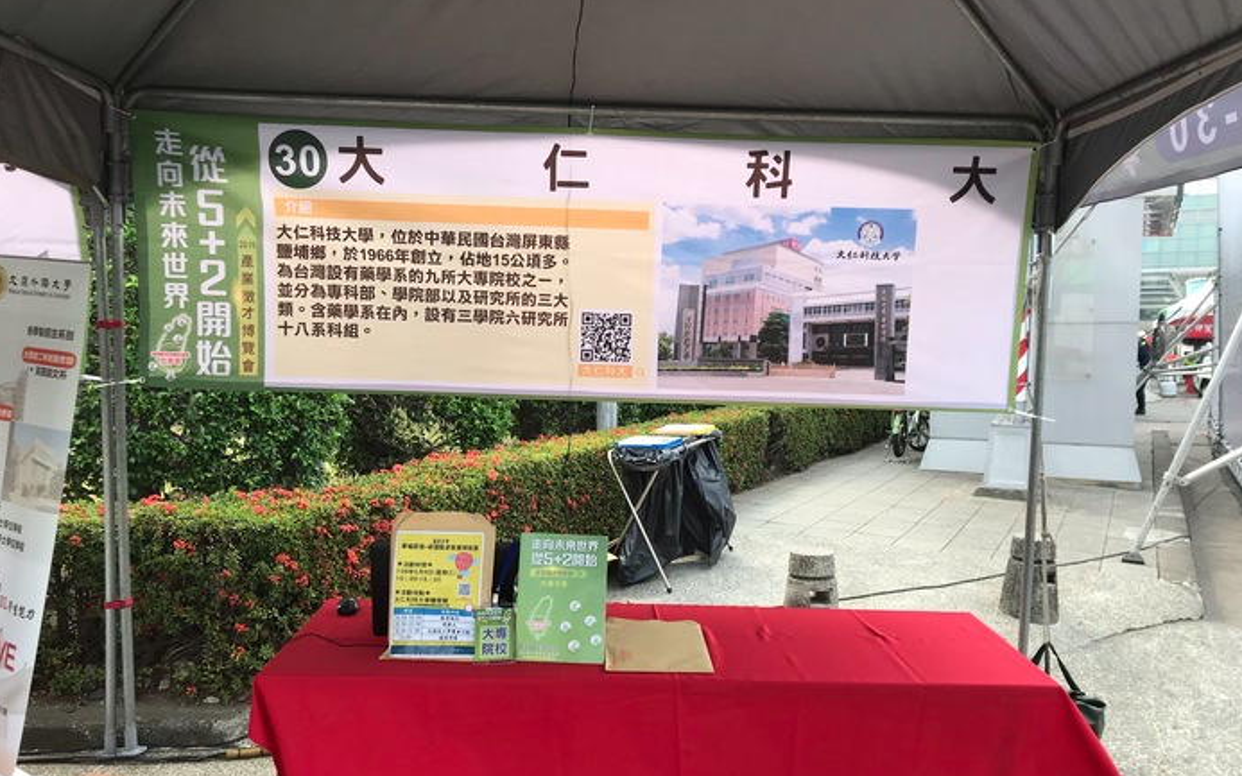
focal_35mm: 30
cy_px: 435
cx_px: 622
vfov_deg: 41.8
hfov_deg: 62.9
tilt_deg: -5.7
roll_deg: +1.0
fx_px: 1015
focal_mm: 3.99
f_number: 1.8
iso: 20
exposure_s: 1/476
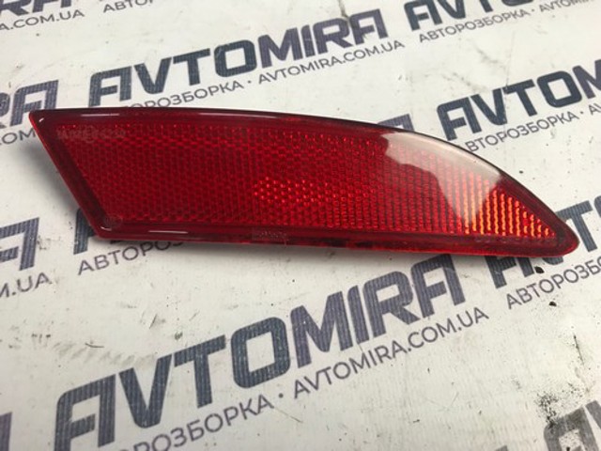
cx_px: 300
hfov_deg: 63.4
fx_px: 486
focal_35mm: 28
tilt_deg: -60.9
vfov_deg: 49.7
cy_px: 226
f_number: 1.8
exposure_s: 1/33
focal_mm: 3.99
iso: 20
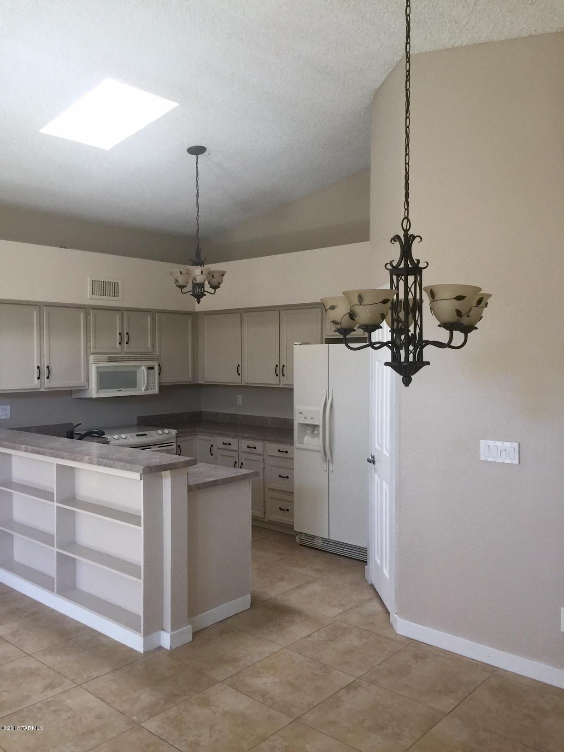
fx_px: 630
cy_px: 376
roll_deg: +0.4
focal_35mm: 29
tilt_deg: -0.6
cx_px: 282
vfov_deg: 61.7
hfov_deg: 48.2
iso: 40
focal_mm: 4.15
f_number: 2.2
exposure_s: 1/30
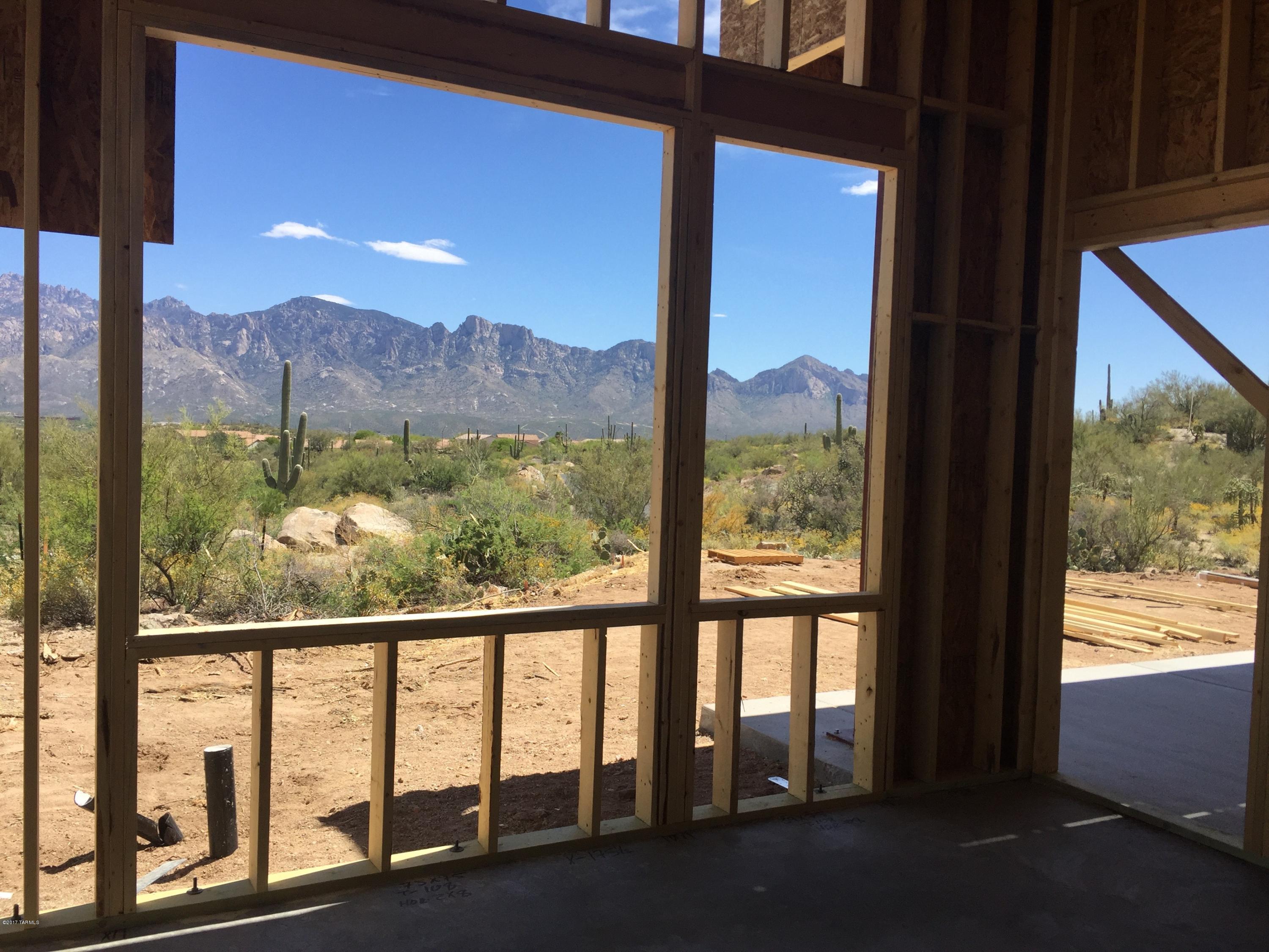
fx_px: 1063
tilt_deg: -2.8
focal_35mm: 29
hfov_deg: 61.7
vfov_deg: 48.2
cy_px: 476
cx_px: 634
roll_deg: -2.0
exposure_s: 1/1883
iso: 32
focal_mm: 4.15
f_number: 2.2
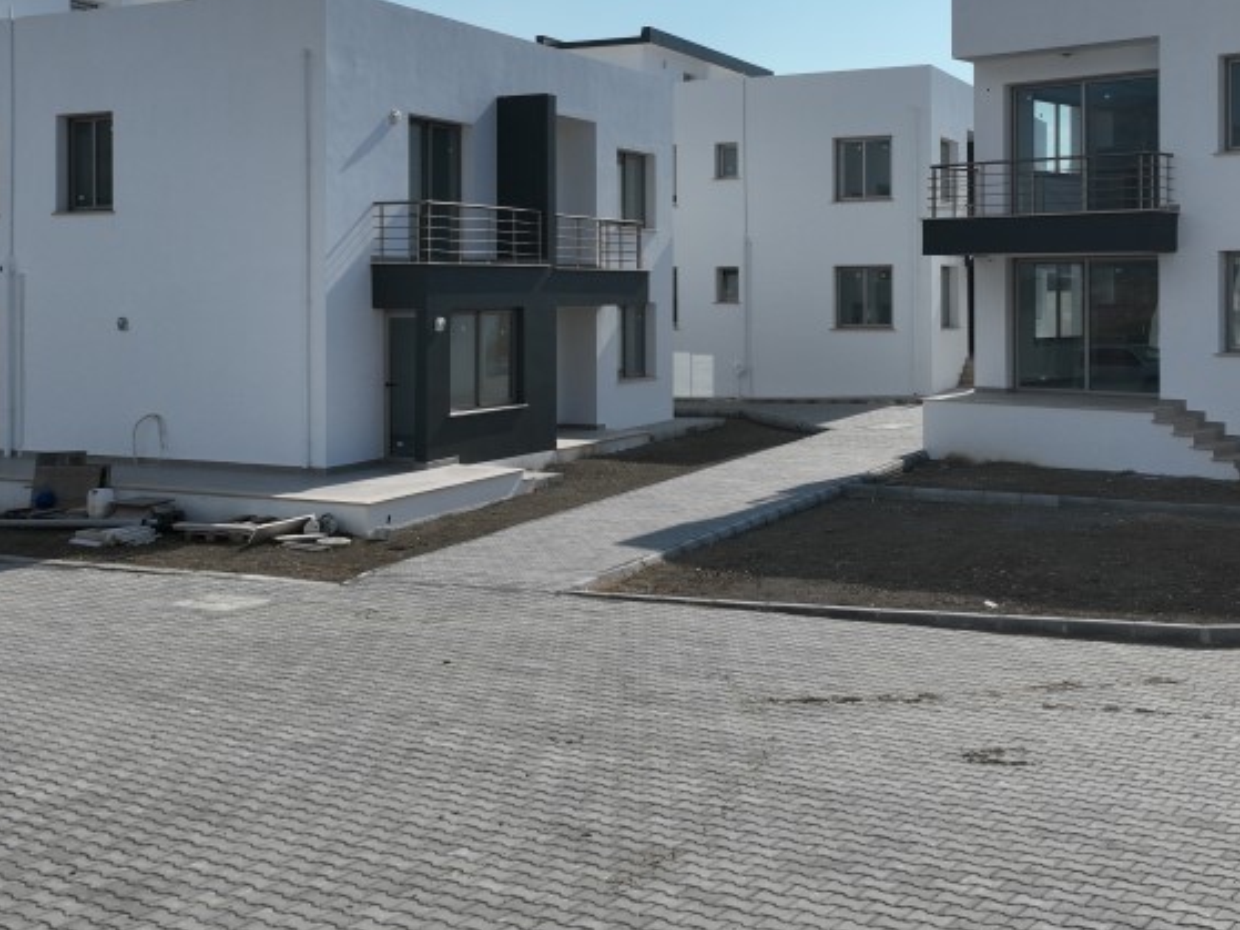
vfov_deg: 32.5
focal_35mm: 44
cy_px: 282
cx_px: 585
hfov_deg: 42.9
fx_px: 1576
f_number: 2.8
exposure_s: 1/6400
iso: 180
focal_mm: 12.29
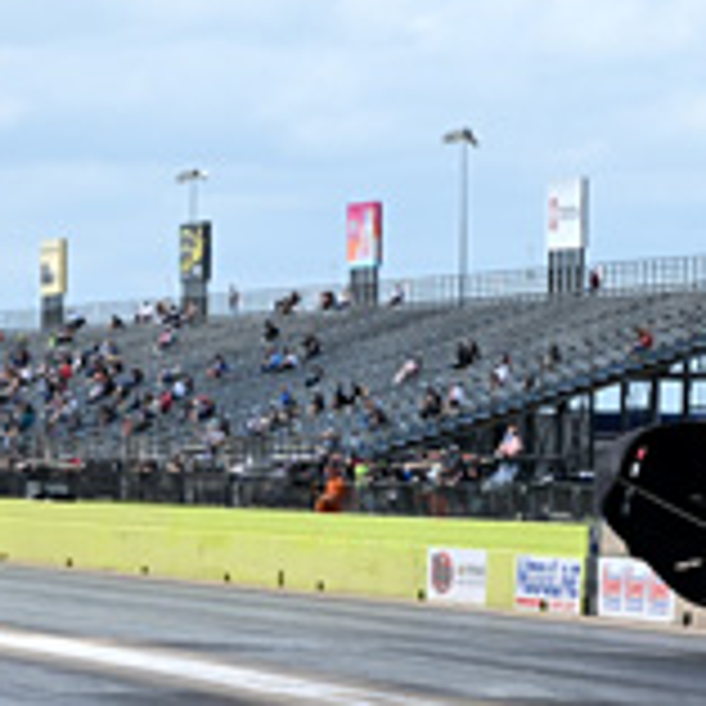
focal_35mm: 312
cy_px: 719
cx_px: 342
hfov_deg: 5.6
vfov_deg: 5.6
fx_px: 7199
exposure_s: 1/2000
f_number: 5.6
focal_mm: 115
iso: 250
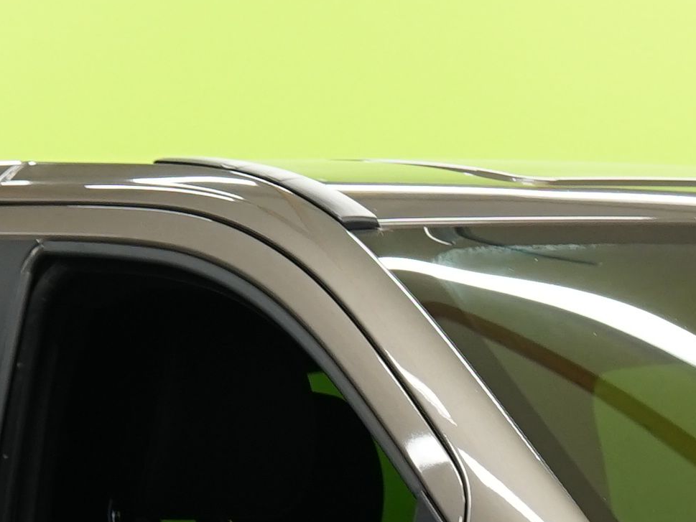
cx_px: 716
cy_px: 1072
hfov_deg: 5.4
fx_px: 7420
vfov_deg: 4.0
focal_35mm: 369
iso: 500
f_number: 5.6
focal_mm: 62
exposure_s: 1/15
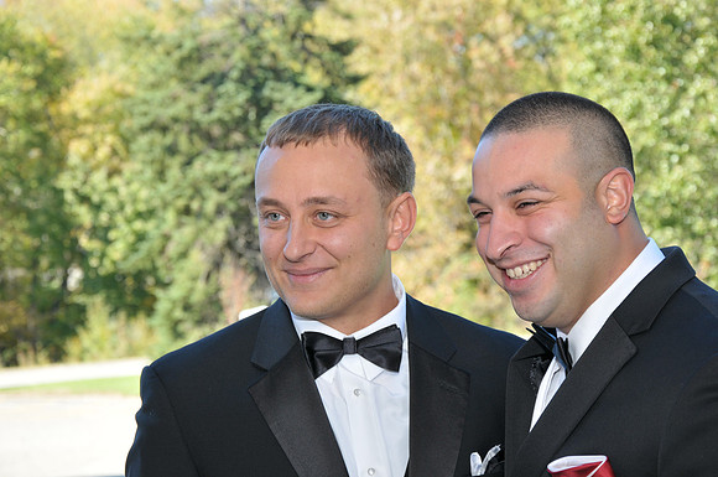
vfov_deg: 13.8
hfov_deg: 20.6
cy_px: 238
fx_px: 1972
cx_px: 359
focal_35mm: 99
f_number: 7.1
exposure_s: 1/125
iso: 250
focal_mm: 66
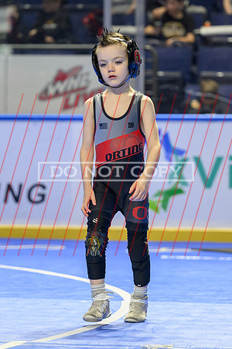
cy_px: 164
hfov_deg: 8.1
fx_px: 1631
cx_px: 117
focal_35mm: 169
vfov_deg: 12.2
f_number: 2.8
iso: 2200
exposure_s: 1/500
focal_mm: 98
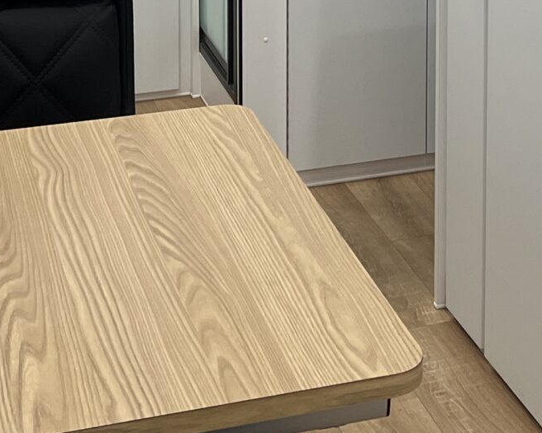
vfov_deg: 14.4
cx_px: 444
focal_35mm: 99
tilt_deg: -8.0
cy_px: -230
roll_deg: -0.9
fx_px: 1588
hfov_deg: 19.1
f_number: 1.5
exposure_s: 1/116
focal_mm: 5.7
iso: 125
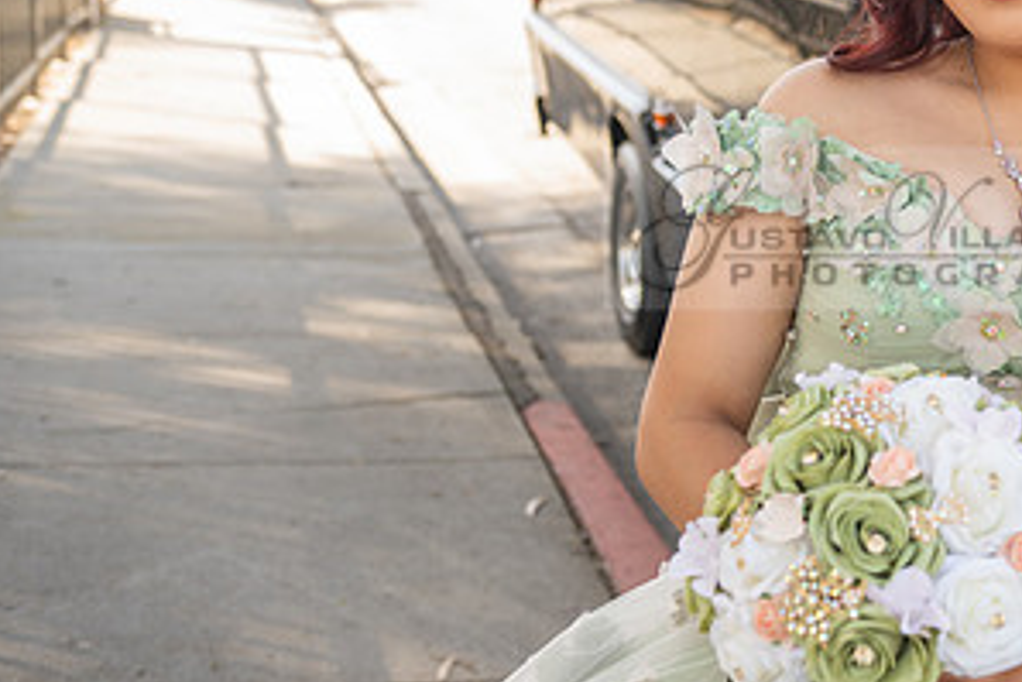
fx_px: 1988
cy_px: 228
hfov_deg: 27.9
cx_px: 902
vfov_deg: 19.4
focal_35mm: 70
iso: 200
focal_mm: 36
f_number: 3.5
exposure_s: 1/320
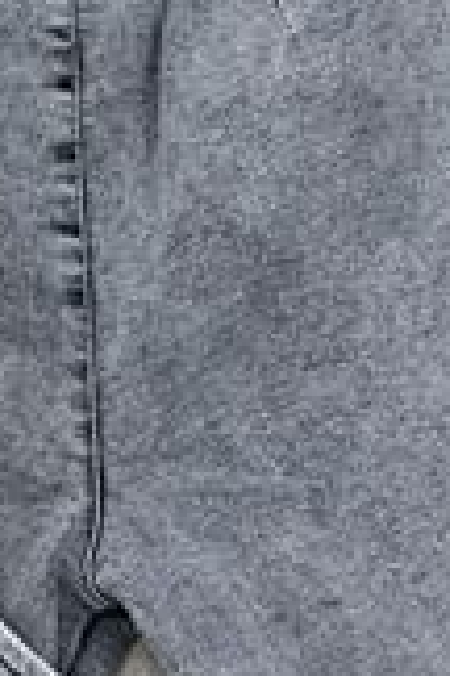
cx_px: -117
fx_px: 2381
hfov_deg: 10.6
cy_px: 98
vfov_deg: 16.0
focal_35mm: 127
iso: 80
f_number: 1.78
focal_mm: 6.86
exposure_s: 1/247
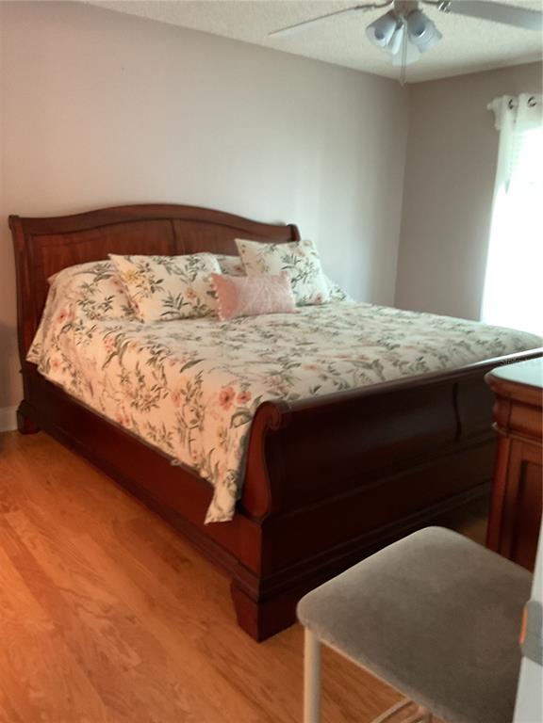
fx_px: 607
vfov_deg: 61.7
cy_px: 362
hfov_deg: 48.2
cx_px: 272
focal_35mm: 29
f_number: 1.8
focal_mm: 3
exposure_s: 1/20
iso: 500
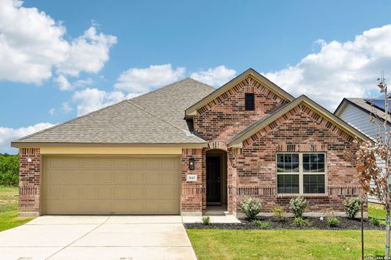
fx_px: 315
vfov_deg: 44.9
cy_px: 130
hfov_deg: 63.7
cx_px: 196
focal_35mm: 29
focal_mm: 29
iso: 400
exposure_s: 1/800
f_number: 8
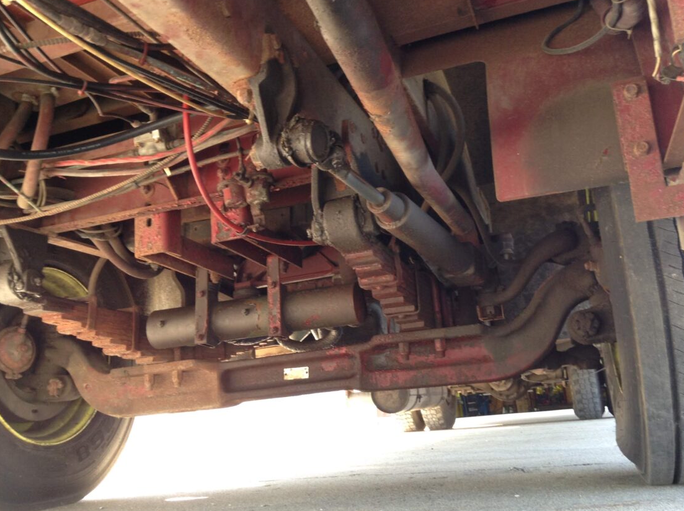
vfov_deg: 40.6
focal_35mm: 35
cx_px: 341
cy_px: 252
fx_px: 691
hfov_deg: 52.7
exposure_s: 1/24
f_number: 2.4
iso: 40
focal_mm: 3.3
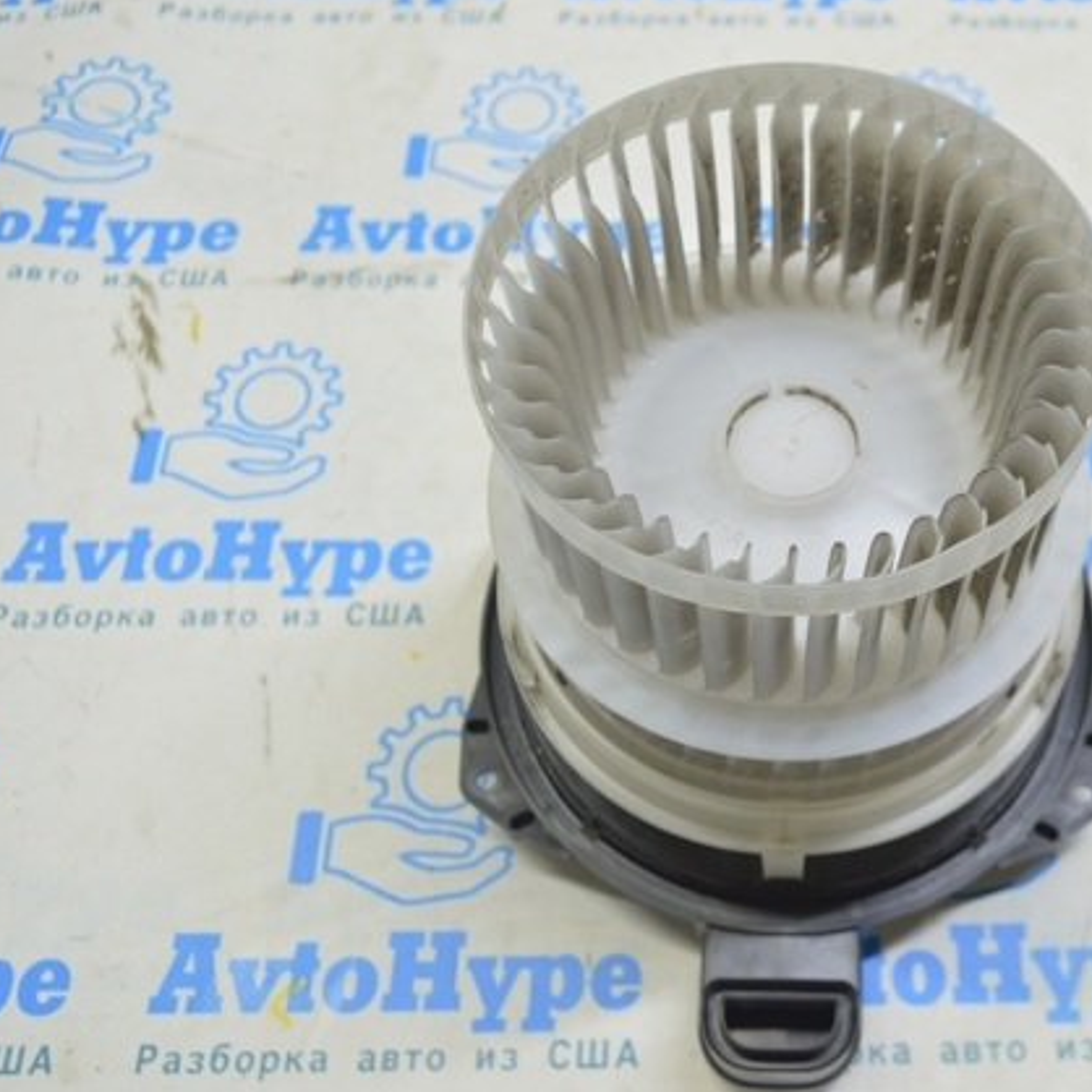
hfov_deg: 41.7
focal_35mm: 39
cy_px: 547
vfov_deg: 42.8
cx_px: 810
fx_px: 1392
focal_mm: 20
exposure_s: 1/20
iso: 400
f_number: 5.6
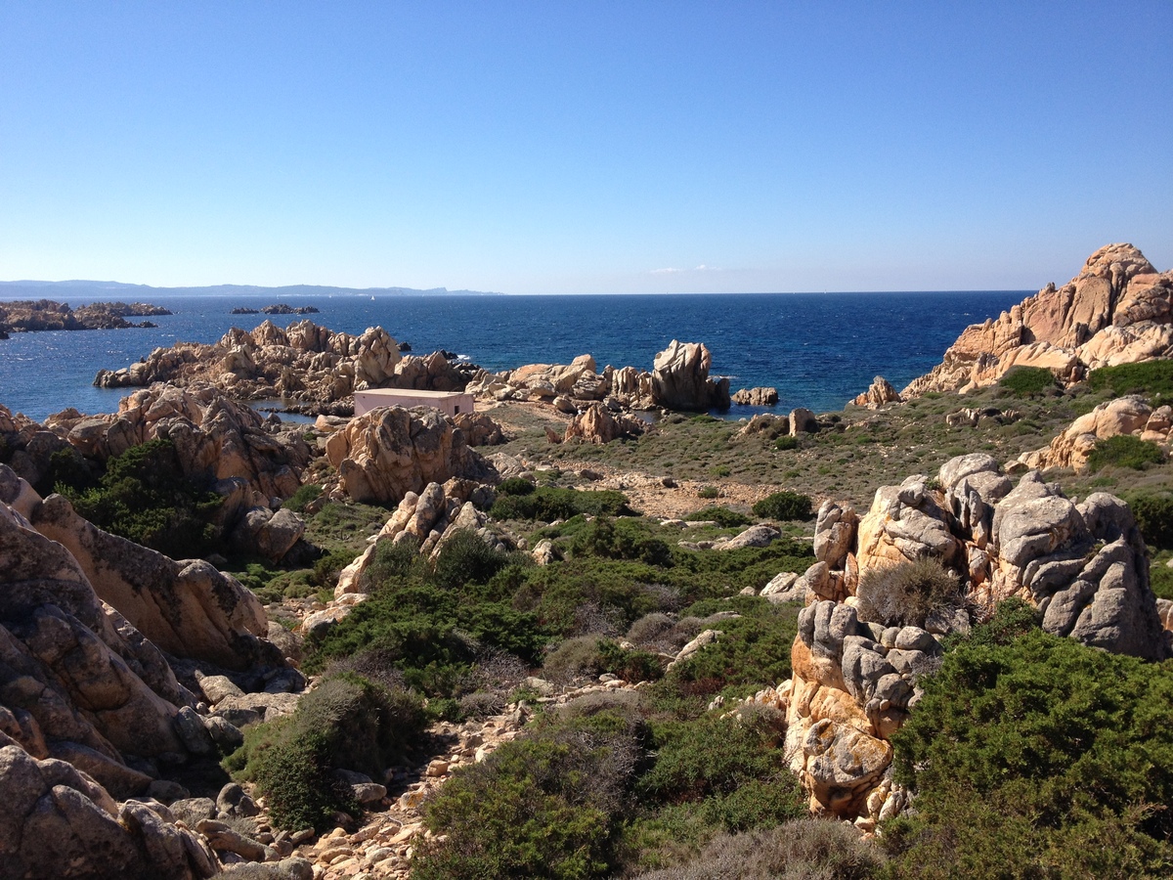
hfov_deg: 52.6
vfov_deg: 40.7
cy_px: 440
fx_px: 1186
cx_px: 586
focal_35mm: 35
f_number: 2.4
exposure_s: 1/1493
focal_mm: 4.28
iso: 64
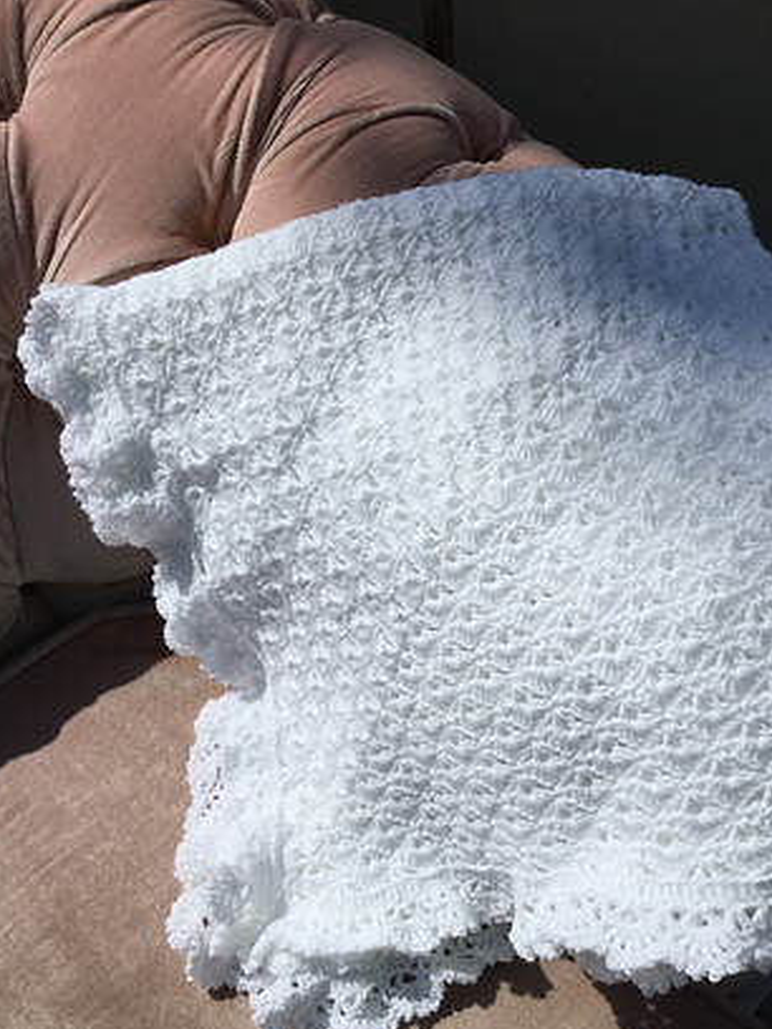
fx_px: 1130
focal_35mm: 38
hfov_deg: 37.6
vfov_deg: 48.8
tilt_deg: -67.0
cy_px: 588
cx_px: 445
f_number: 2.4
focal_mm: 3.3
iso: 25
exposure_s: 1/3401
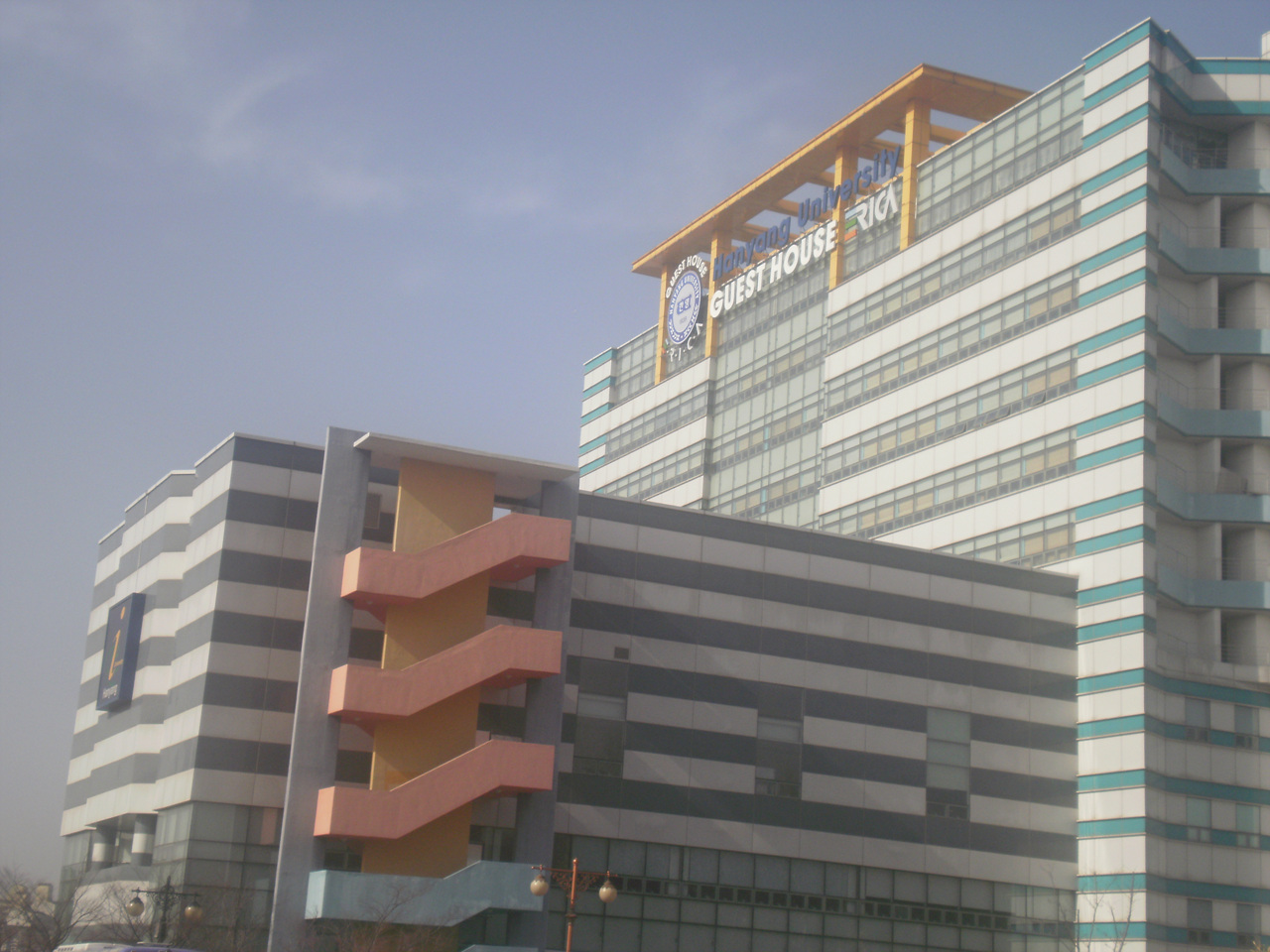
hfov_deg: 32.7
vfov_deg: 24.8
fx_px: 2165
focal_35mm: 59
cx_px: 635
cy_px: 476
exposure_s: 1/640
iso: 100
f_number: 5.9
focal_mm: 10.3
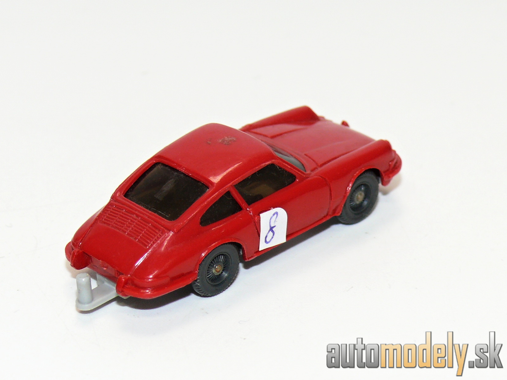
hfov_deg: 12.7
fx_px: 2270
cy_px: 190
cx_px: 254
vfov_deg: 9.6
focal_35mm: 155
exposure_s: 1/30
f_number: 4
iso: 100
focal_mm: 18.4
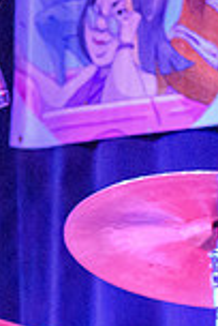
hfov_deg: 3.4
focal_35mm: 400
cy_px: 254
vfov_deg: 5.1
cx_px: -378
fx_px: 3617
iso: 12800
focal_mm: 70
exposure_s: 1/100
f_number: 4.5
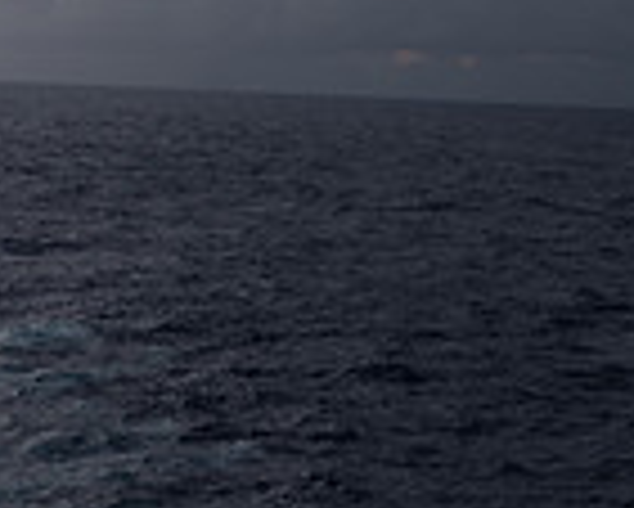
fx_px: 2178
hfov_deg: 15.4
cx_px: -301
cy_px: -196
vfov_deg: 12.8
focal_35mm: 116
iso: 125
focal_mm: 30
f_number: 4
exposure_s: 1/25
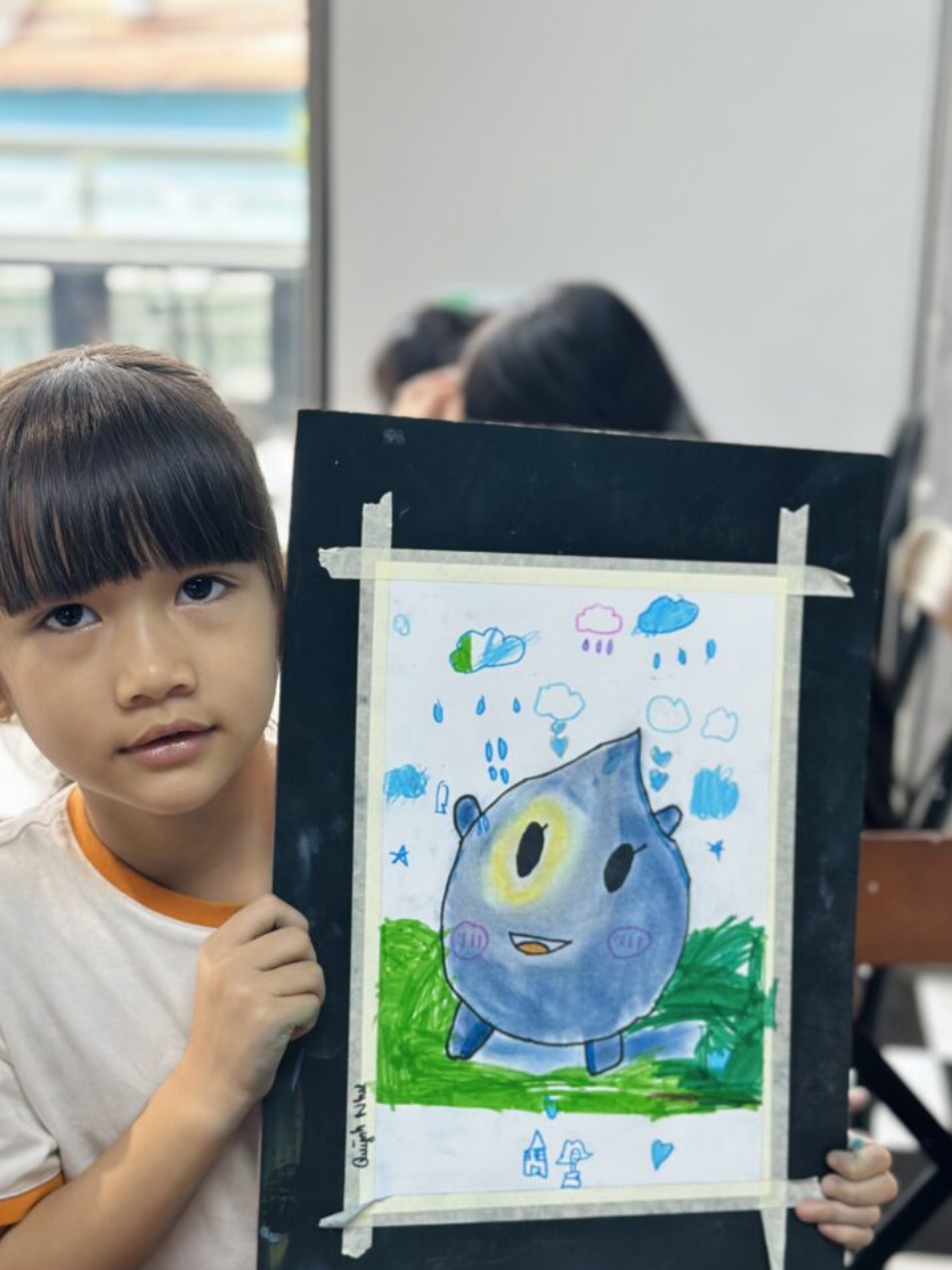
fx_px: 2457
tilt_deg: -15.4
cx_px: 394
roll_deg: -1.8
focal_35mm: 67
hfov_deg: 21.9
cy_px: 729
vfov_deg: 28.9
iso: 80
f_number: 1.78
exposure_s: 1/141
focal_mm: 6.86
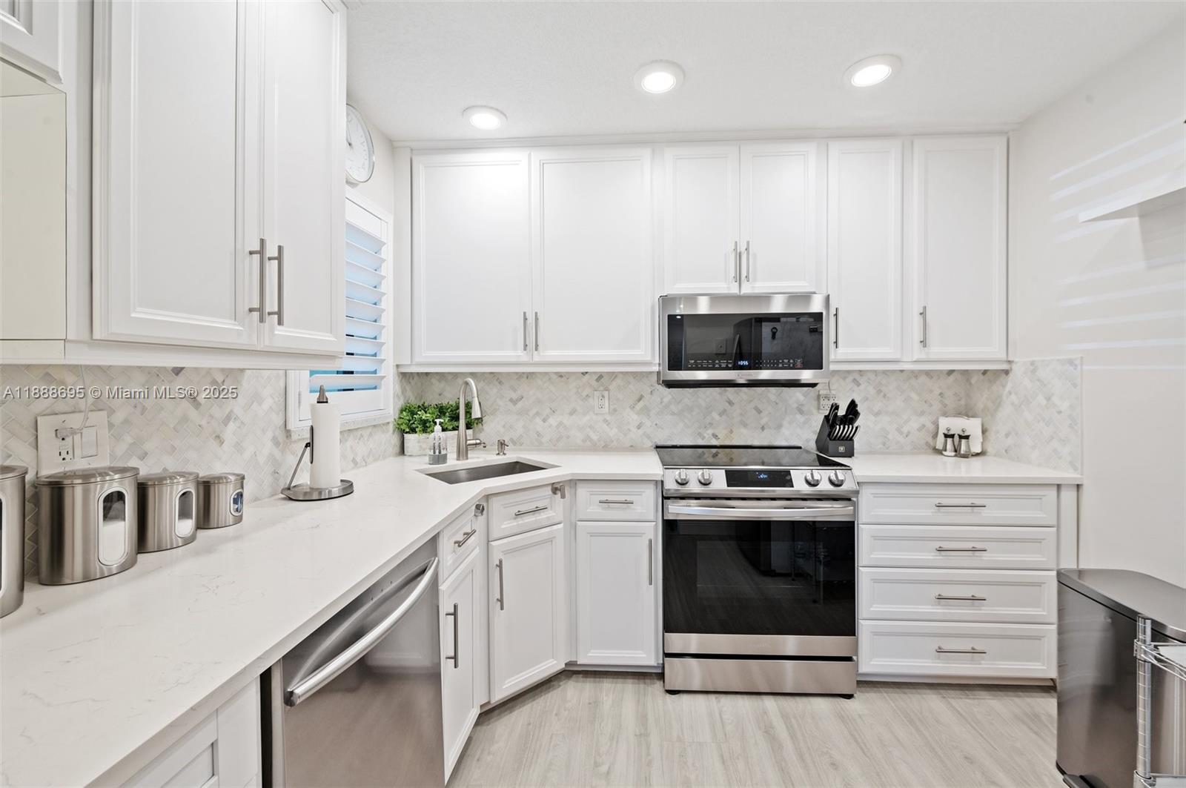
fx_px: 461
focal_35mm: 14
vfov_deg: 81.1
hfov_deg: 104.3
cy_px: 394
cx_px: 593
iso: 200
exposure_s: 1/4
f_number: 8
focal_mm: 14
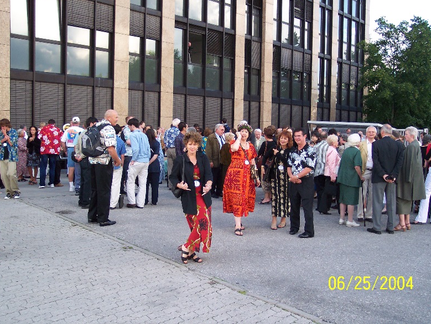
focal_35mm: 39
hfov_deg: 47.8
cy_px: 158
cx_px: 215
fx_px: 486
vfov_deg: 36.8
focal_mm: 8
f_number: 2.8
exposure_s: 1/180
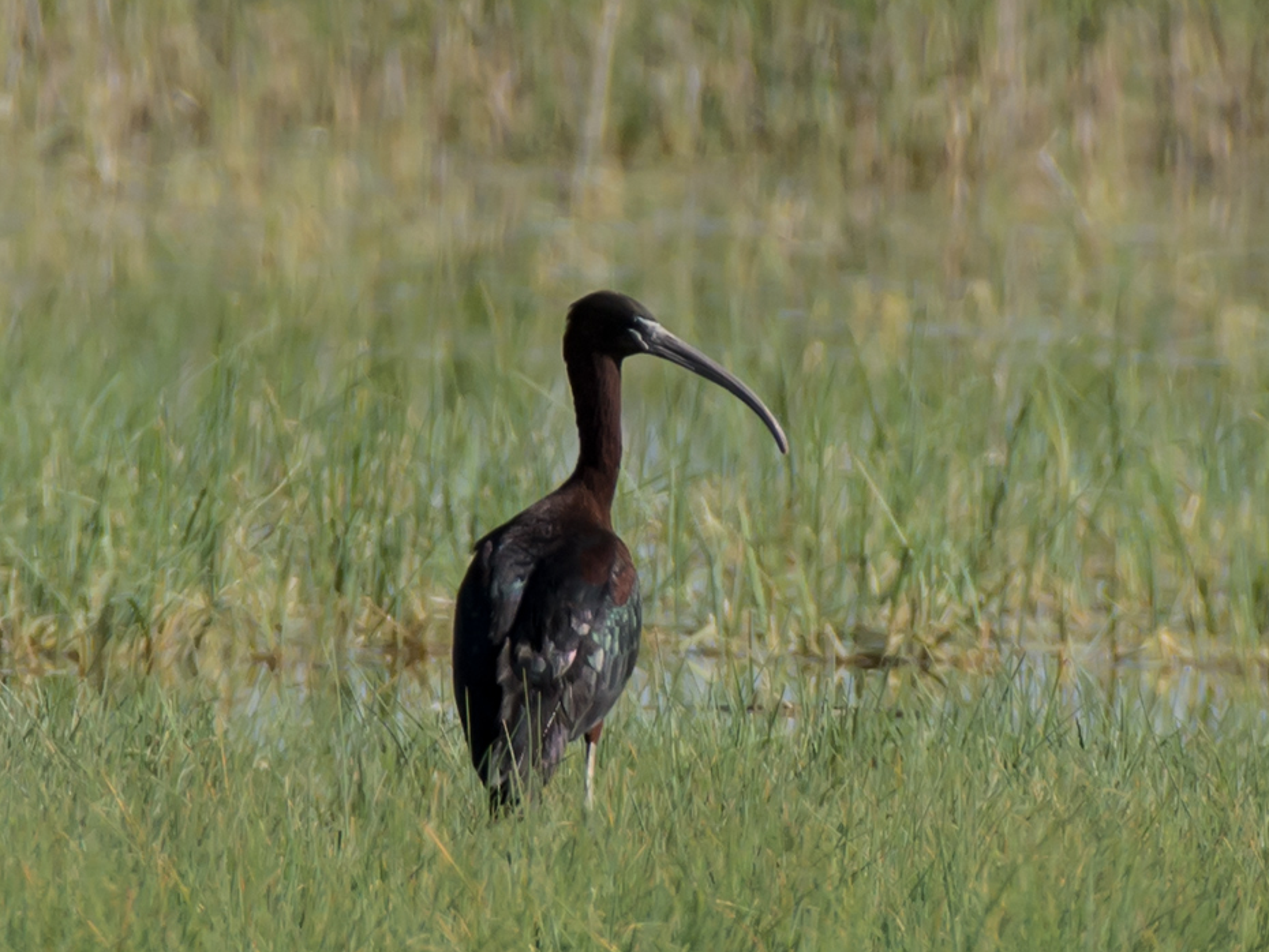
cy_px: 476
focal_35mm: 814
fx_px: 29848
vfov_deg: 1.8
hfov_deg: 2.4
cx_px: 618
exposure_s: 1/640
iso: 200
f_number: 8
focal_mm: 500
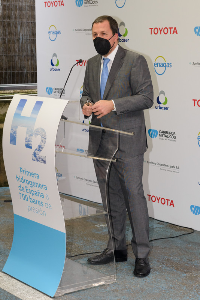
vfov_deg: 28.8
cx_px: 100
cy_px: 150
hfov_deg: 19.5
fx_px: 583
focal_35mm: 70
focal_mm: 70
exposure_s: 1/100
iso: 2000
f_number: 7.1
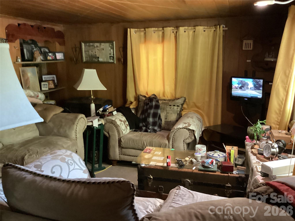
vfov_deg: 45.4
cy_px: 110
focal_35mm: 31
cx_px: 148
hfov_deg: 58.4
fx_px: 264
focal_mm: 3.3
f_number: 2.4
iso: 640
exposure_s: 1/24
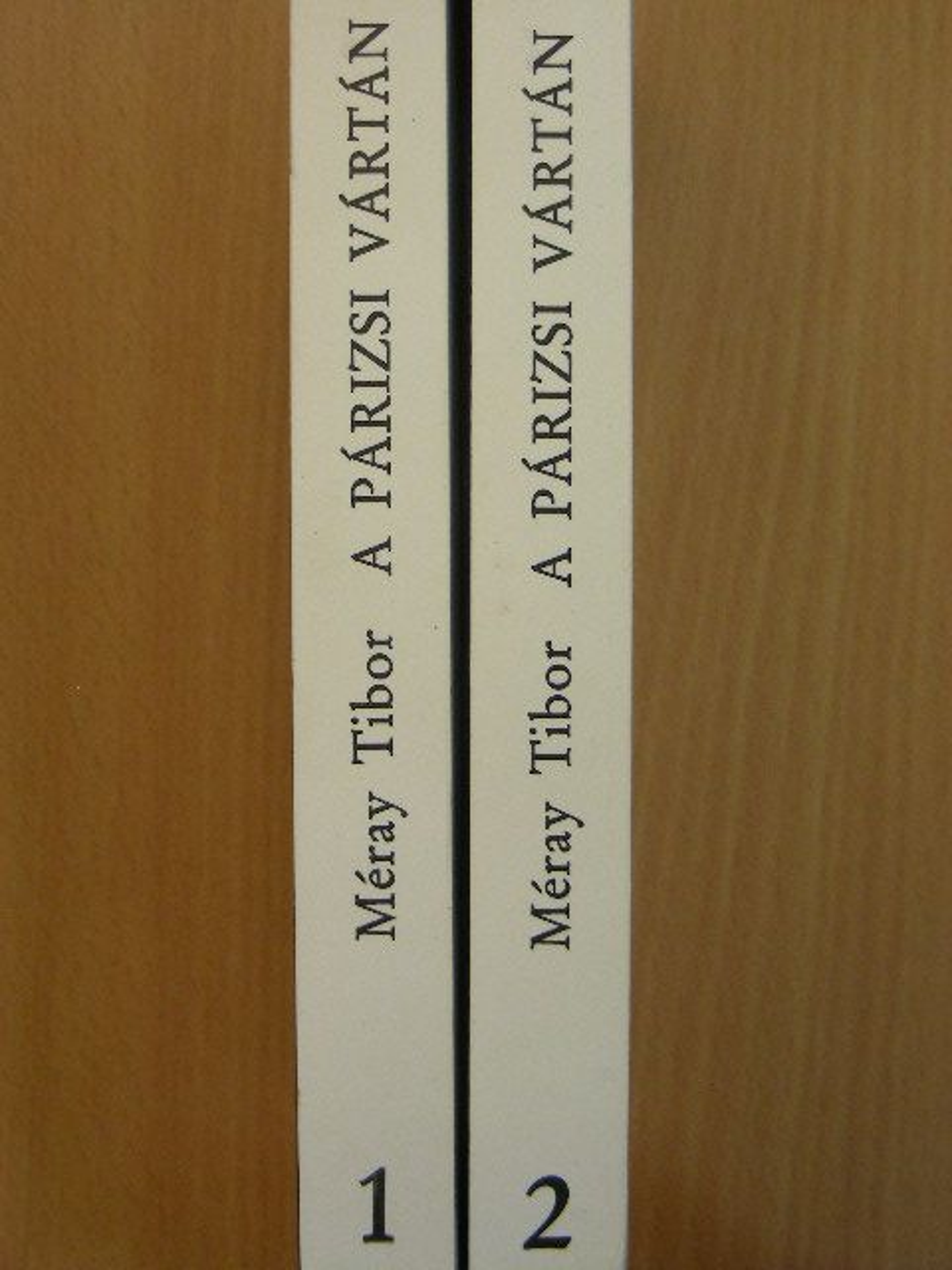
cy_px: 635
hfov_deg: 23.3
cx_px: 476
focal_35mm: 63
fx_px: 2310
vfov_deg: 30.7
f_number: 3.5
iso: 95
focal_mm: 10.5
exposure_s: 1/30
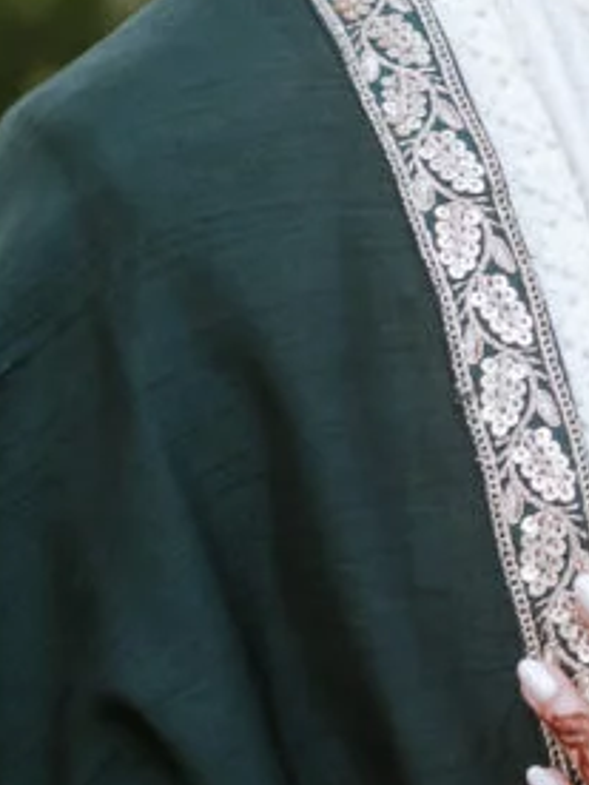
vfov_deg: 5.3
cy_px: -11
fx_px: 8394
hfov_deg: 4.0
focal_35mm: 370
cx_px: 1223
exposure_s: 1/125
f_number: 2.8
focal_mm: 56
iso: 125
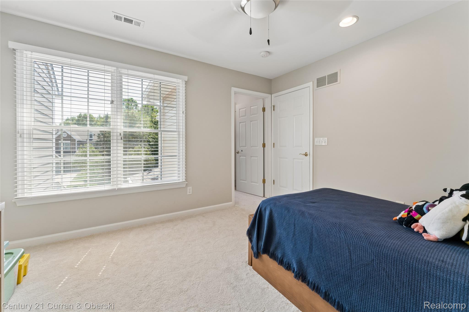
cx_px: 234
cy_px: 156
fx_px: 191
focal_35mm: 15
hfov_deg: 101.5
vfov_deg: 78.4
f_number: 13
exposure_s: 1/15
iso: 400
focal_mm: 14.7
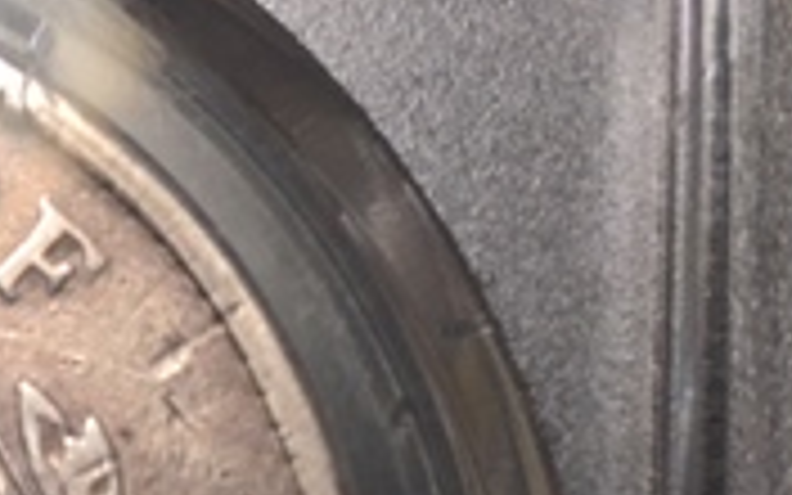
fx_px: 2417
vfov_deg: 11.7
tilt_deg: -79.3
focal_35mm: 112
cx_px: -148
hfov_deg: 17.7
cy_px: 392
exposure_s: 1/30
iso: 25
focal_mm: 4.15
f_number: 2.2
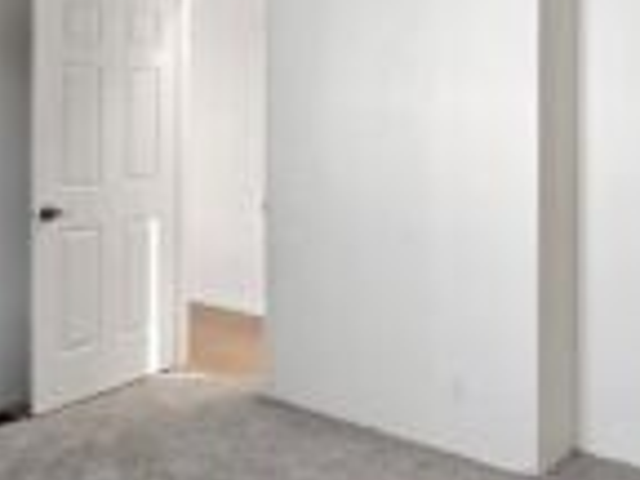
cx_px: 453
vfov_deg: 38.1
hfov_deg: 49.9
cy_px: 93
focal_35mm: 36
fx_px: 666
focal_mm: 2.2
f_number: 2.2
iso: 125
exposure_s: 1/60
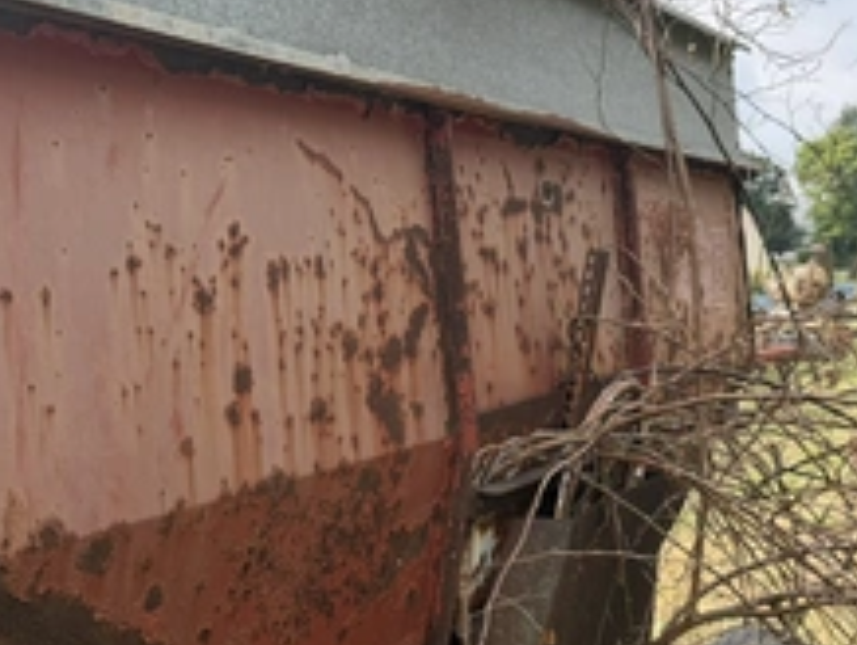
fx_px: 1091
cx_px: 326
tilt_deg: +2.4
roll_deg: +6.9
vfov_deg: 32.9
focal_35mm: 44
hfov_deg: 42.6
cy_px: 291
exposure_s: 1/1361
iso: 80
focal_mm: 6.76
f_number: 1.78
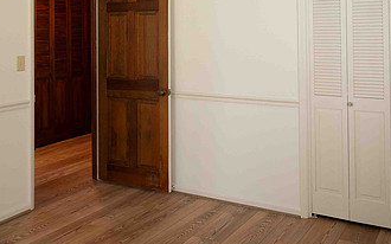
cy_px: 27
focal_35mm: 43
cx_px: 192
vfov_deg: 28.7
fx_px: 458
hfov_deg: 46.2
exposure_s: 1/250
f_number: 2.5
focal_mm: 24
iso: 1000
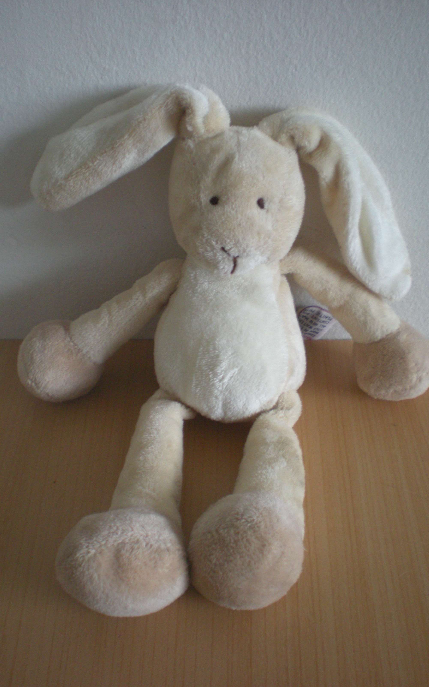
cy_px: 349
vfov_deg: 48.2
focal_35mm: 41
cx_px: 214
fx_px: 767
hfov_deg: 31.2
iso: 200
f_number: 3.1
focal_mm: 6.3
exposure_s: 1/19.6
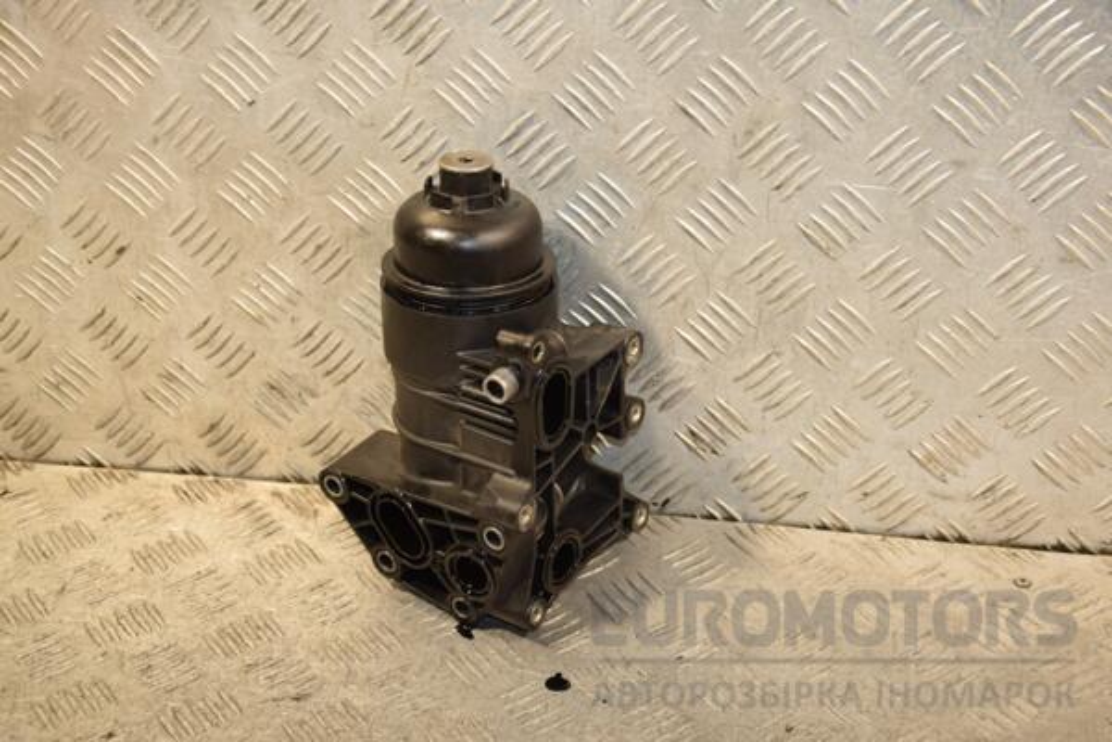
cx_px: 556
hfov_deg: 29.9
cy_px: 371
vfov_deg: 20.2
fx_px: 2085
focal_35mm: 68
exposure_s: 1/200
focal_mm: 45
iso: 800
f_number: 5
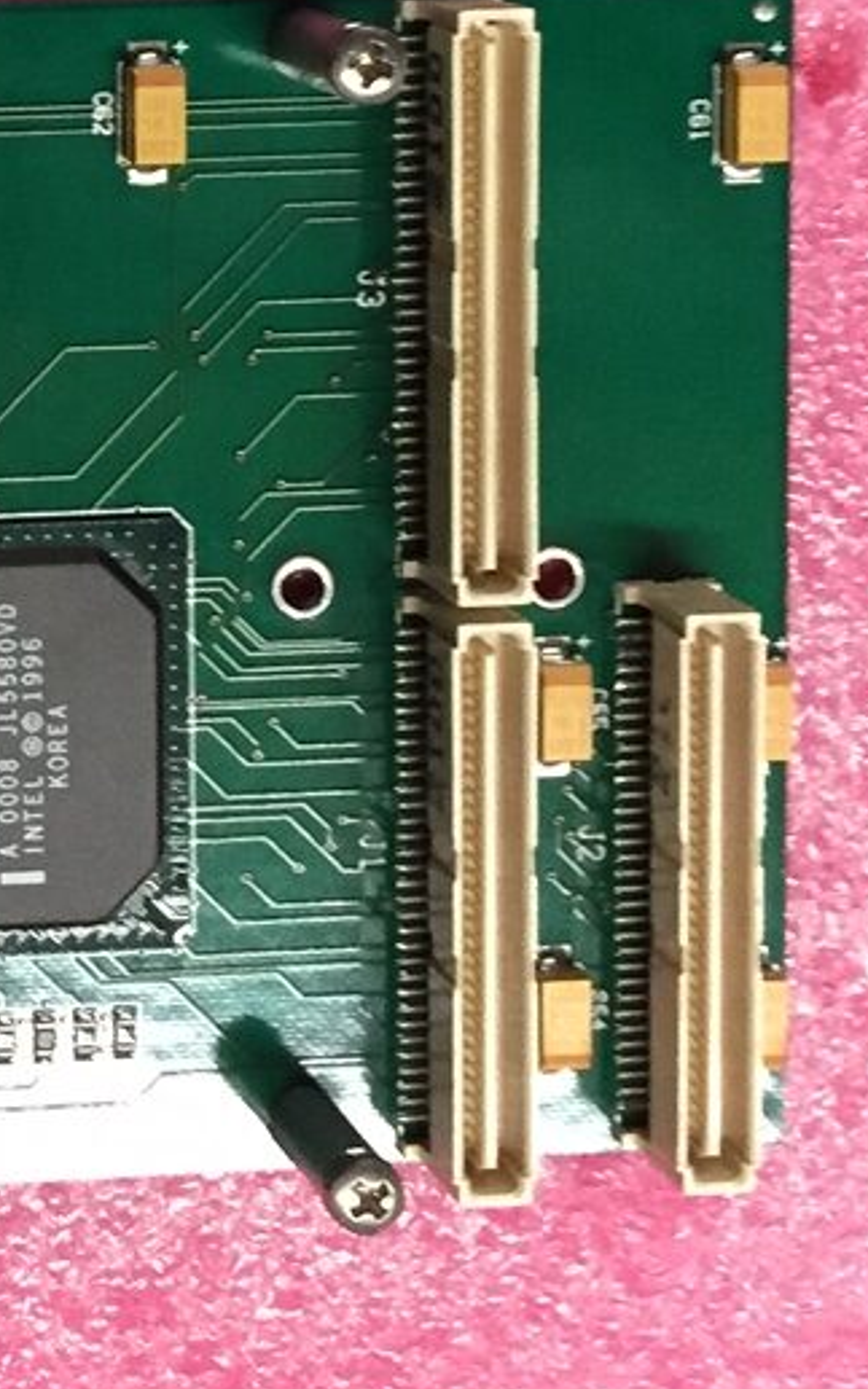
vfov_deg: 20.7
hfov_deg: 12.5
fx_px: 3672
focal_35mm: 97
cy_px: 8
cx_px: -629
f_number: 2.2
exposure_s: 1/30
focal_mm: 4.15
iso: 200
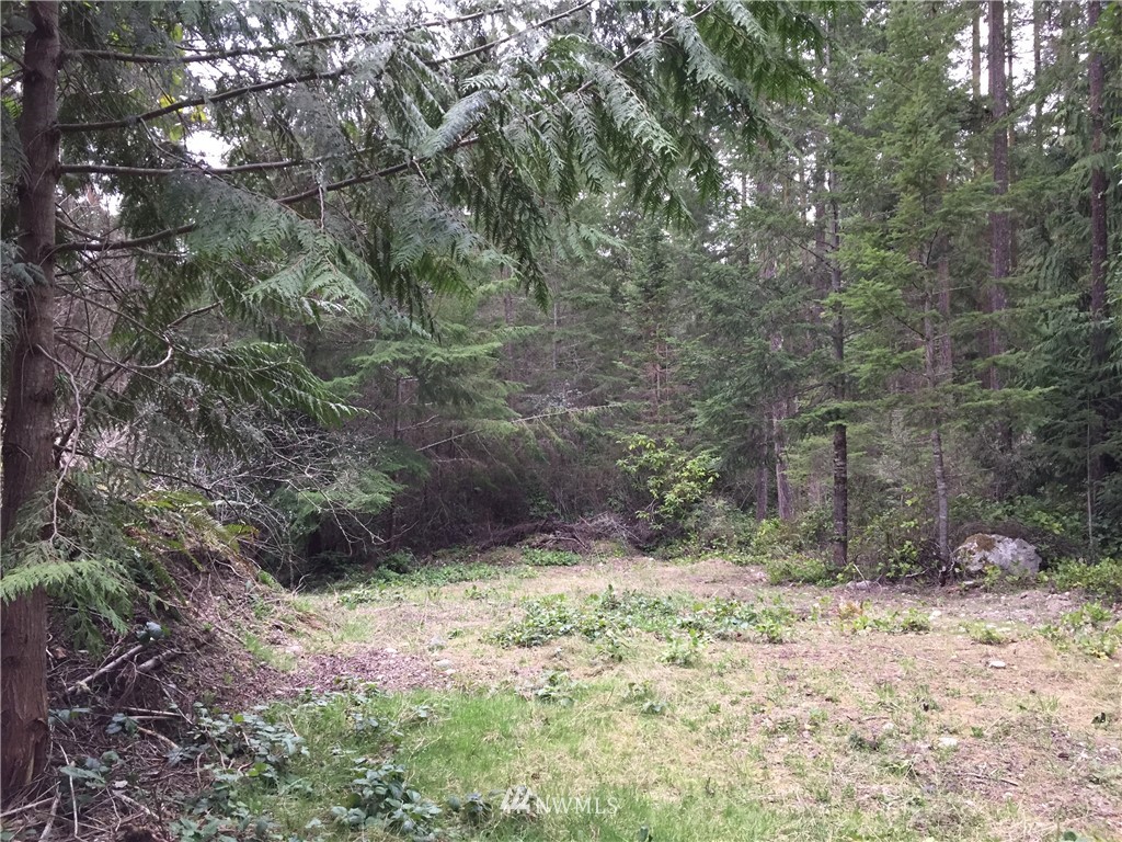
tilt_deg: -0.4
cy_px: 421
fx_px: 940
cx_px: 561
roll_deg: +0.9
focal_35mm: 29
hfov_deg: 61.7
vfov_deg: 48.2
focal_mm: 4.15
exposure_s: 1/30
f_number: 2.2
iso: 50
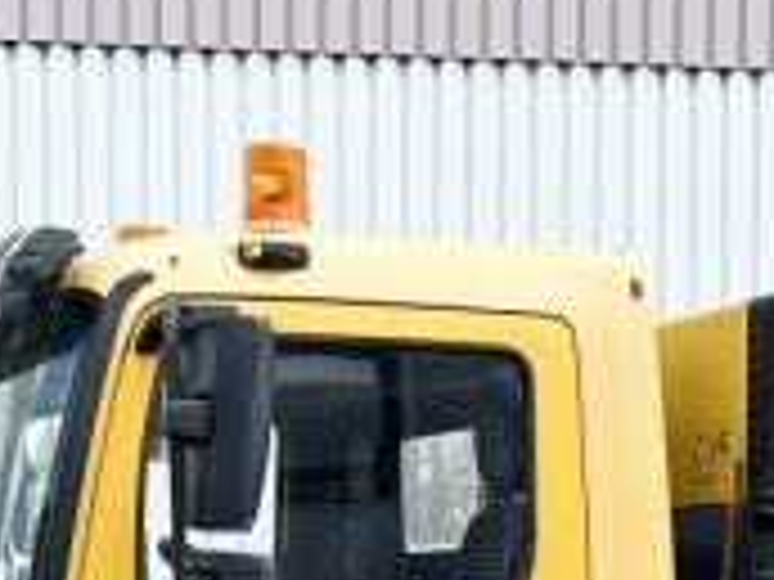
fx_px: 2169
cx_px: 972
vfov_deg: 14.6
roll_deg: -0.9
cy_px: 760
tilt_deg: +3.3
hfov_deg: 18.9
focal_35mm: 97
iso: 50
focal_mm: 5.7
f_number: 1.5
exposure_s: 1/1645
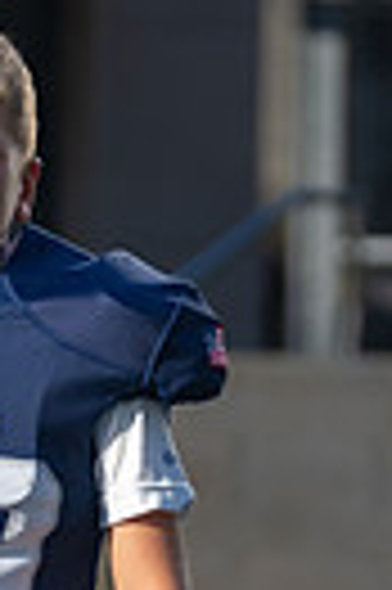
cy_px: 597
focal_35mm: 426
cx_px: -58
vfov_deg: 4.8
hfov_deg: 3.2
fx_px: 6976
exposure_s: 1/1250
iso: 100
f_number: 2.8
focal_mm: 92
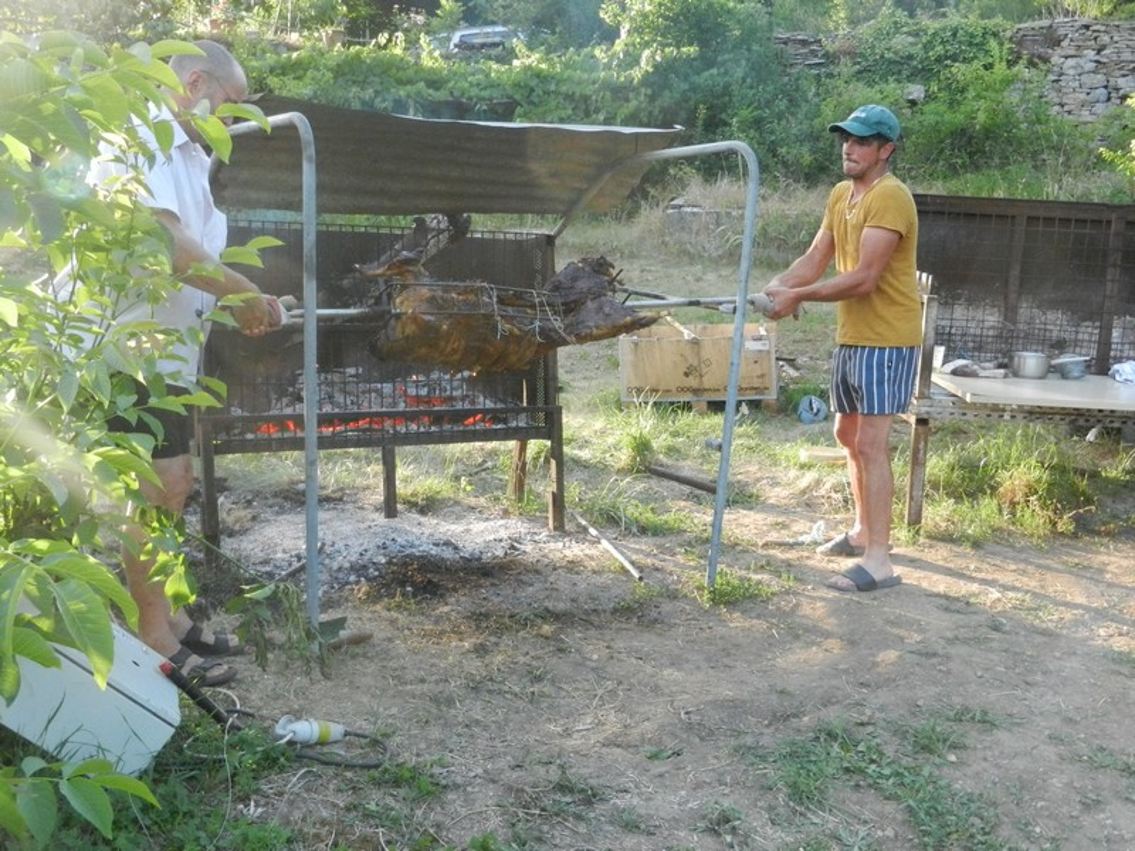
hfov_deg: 49.0
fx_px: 1246
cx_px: 568
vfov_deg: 37.7
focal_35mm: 38
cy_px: 426
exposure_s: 1/400
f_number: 4
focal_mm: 6.9
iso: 800
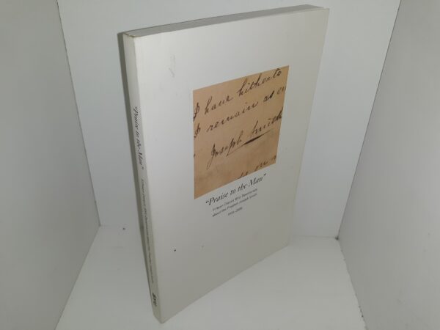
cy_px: 165
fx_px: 356
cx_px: 220
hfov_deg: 63.4
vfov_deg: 49.7
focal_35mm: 28
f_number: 1.7
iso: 40
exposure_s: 1/303
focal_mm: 3.7
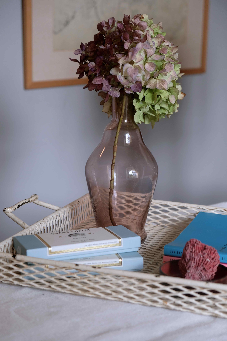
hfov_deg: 17.3
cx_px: 114
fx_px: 747
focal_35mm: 79
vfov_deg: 25.7
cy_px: 170
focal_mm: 52.7
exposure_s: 1/60
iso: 500
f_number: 4
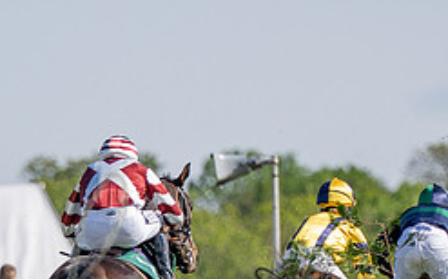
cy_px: 356
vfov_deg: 1.2
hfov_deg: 1.9
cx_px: 117
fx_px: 13653
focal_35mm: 1119
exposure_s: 1/1600
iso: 80
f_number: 2.8
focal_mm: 180
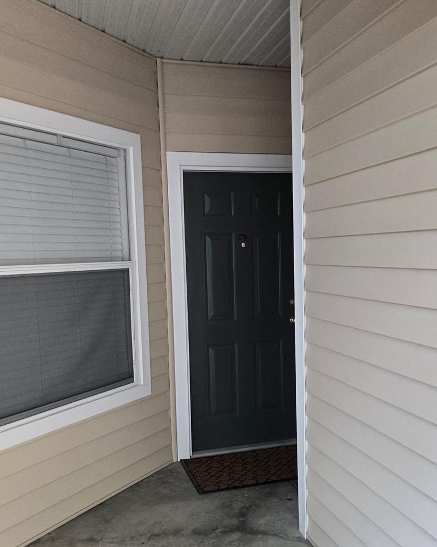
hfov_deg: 41.0
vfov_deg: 50.3
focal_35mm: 36
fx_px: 582
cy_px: 292
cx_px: 255
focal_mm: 5.4
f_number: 1.8
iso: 160
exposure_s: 1/180
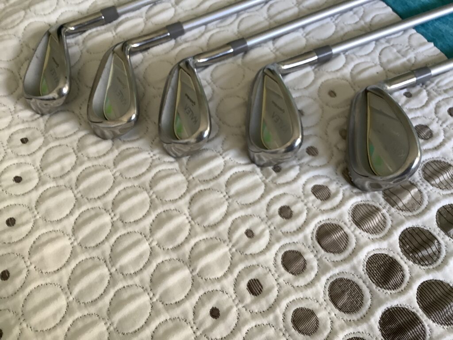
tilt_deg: -64.4
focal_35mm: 31
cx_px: 226
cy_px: 170
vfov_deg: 45.4
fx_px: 406
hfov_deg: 58.4
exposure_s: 1/60
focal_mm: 3.3
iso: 160
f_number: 2.4
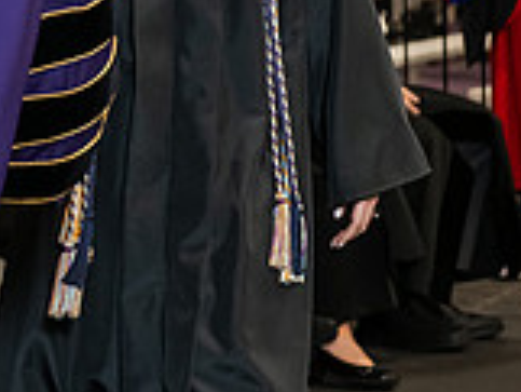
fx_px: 3645
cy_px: -193
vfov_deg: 6.1
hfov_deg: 8.1
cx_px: -49
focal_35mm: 242
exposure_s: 1/200
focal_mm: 70
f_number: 5
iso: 2500
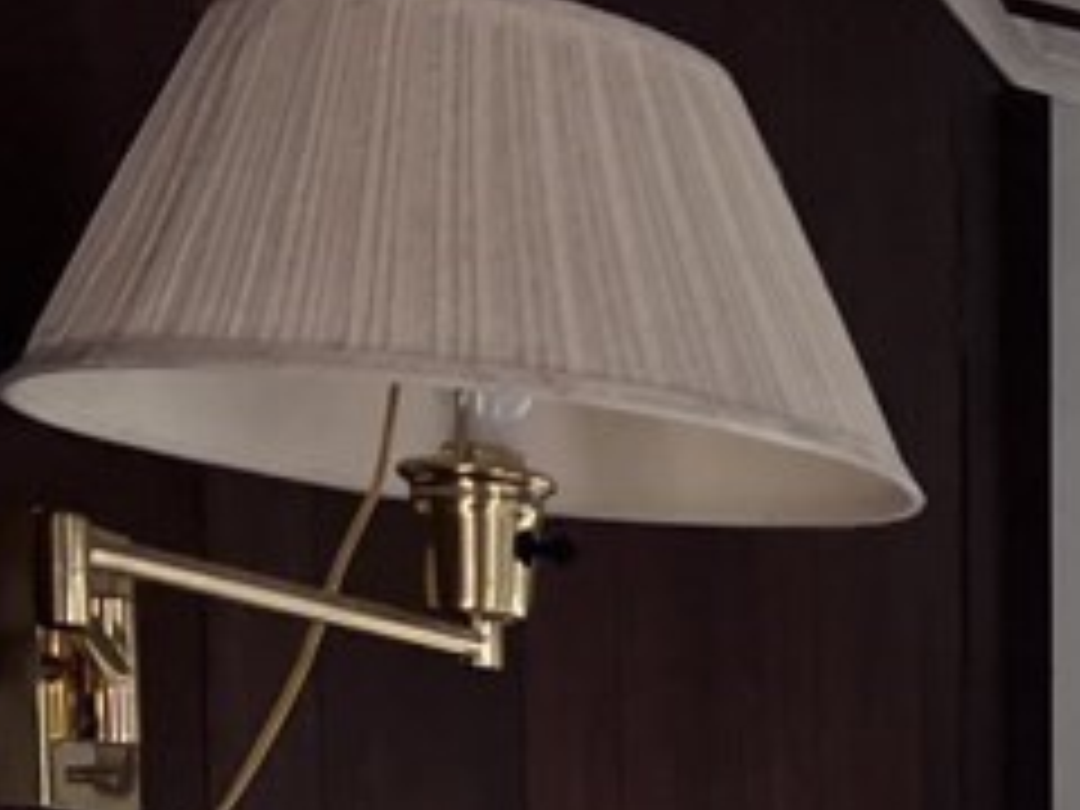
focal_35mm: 111
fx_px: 3463
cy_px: 1413
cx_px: 2151
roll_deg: -1.7
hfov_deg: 14.7
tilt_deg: -5.6
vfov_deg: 12.3
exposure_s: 1/521
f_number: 1.5
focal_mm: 5.7
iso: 50
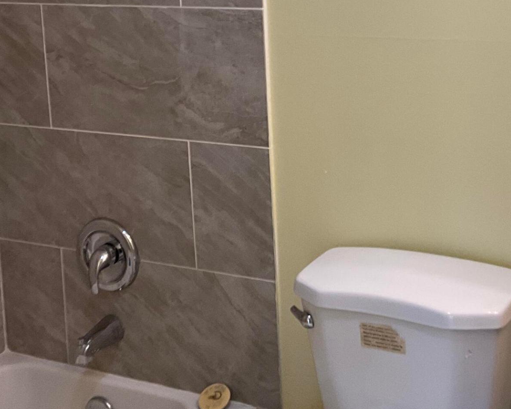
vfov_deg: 21.7
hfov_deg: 27.5
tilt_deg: -6.9
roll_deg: +1.9
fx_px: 1044
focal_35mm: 69
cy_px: 42
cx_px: 296
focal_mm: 3
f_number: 1.8
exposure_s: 1/60
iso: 80
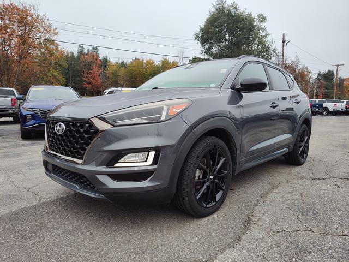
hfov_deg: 73.9
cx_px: 174
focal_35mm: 23
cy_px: 131
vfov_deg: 58.9
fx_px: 232
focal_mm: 5.56
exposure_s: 1/256
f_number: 1.88
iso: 100
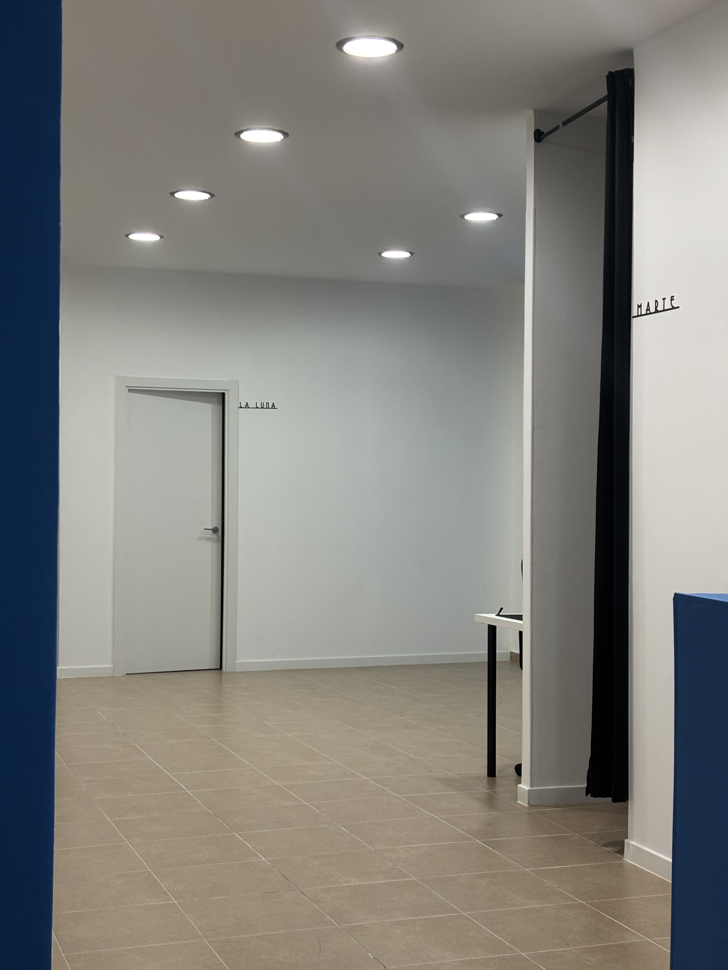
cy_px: 485
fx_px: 1458
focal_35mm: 52
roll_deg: -1.2
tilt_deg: -0.3
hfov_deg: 28.0
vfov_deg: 36.8
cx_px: 364
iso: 160
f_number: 1.6
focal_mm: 5.96
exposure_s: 1/33
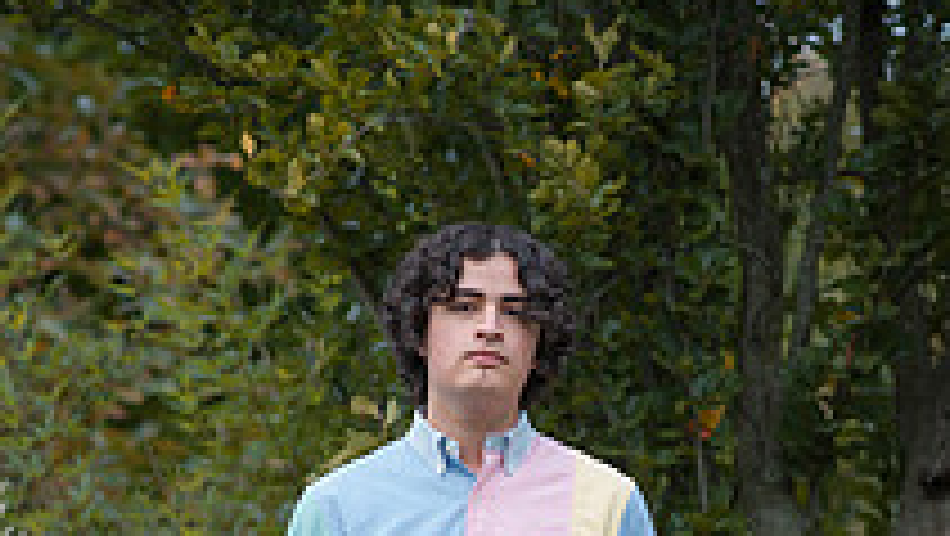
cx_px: 387
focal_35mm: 190
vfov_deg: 6.4
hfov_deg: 11.3
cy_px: 662
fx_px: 4789
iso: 140
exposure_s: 1/200
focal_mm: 85
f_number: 2.8
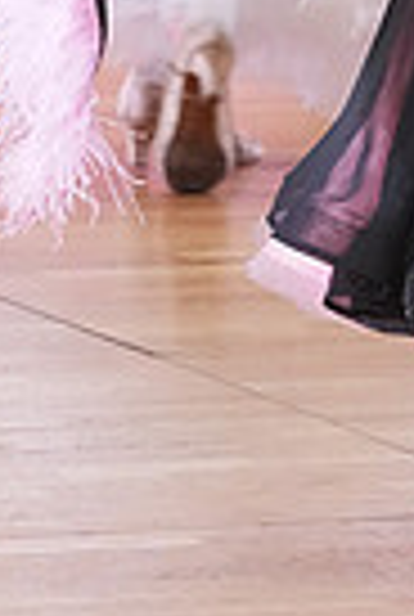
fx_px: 10143
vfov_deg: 3.5
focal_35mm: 591
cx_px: 736
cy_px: -364
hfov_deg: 2.3
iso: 3200
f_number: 5.6
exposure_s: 1/200
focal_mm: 140
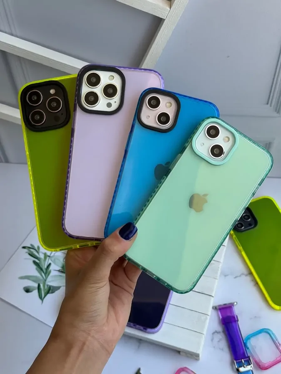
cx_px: 140
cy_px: 187
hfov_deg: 30.3
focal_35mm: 48
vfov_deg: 39.7
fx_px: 520
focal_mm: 6.76
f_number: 1.78
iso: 64
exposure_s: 1/747
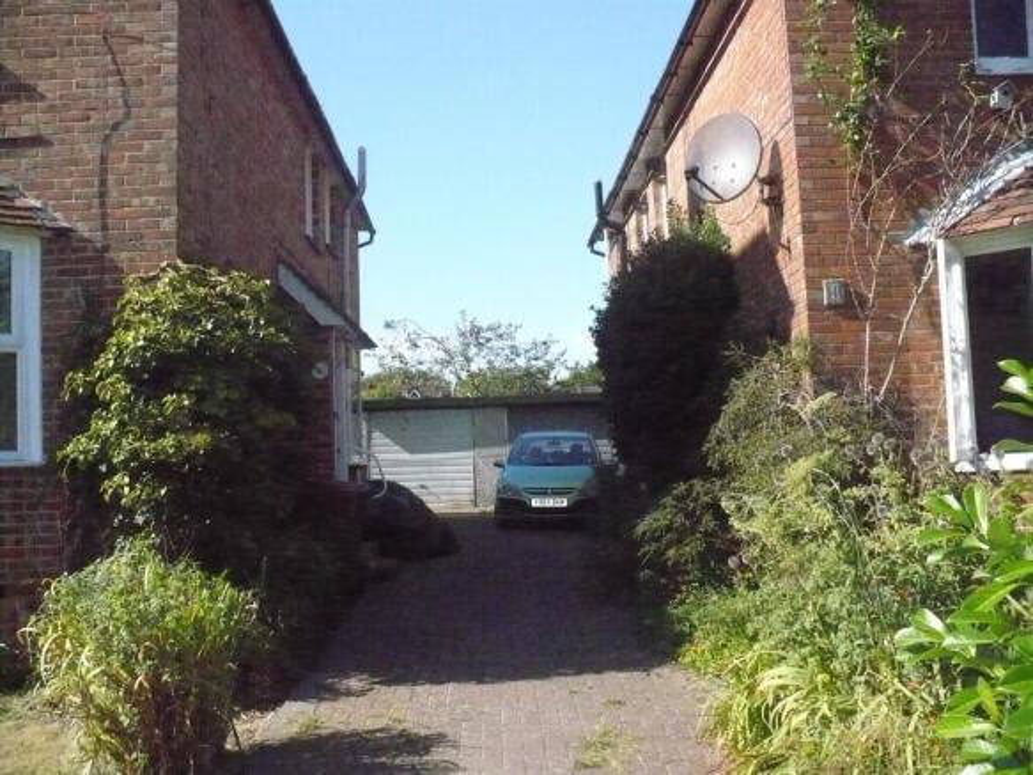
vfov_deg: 38.7
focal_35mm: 37
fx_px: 1104
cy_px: 388
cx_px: 516
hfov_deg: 50.1
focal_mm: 6.1
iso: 1250
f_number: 8
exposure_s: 1/1300
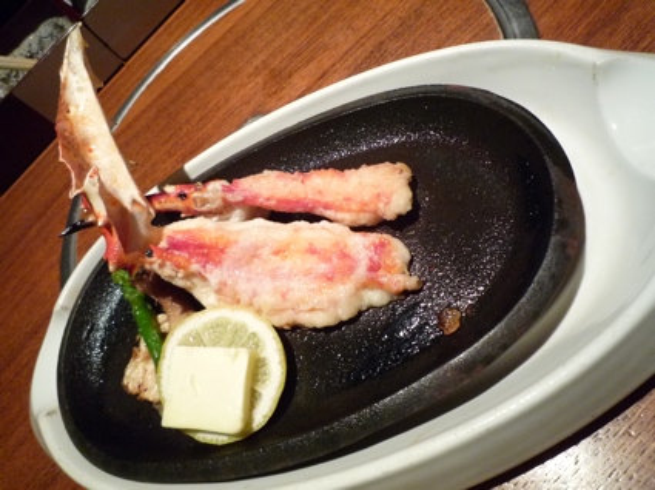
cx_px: 328
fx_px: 473
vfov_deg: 54.8
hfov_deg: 69.4
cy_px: 245
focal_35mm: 25
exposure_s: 1/15
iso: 400
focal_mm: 4.4
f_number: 2.8
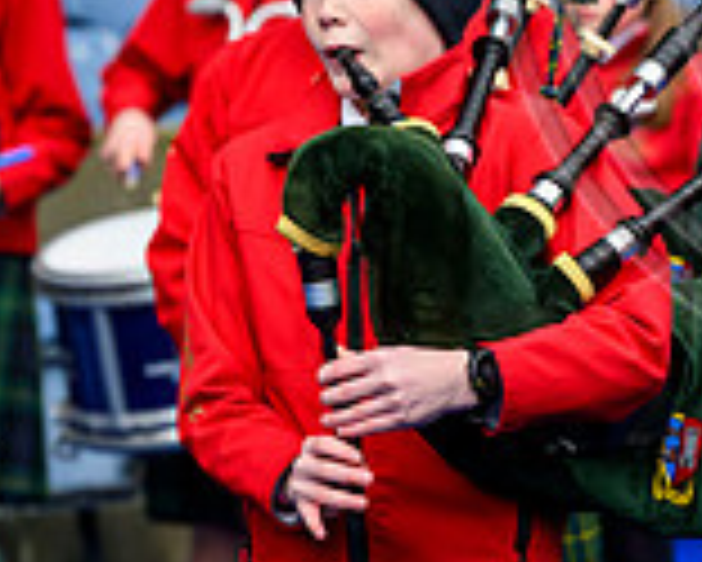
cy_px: -74
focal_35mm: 437
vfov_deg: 3.5
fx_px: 9085
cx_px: 958
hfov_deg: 4.4
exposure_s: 1/1600
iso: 2500
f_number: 5
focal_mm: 125
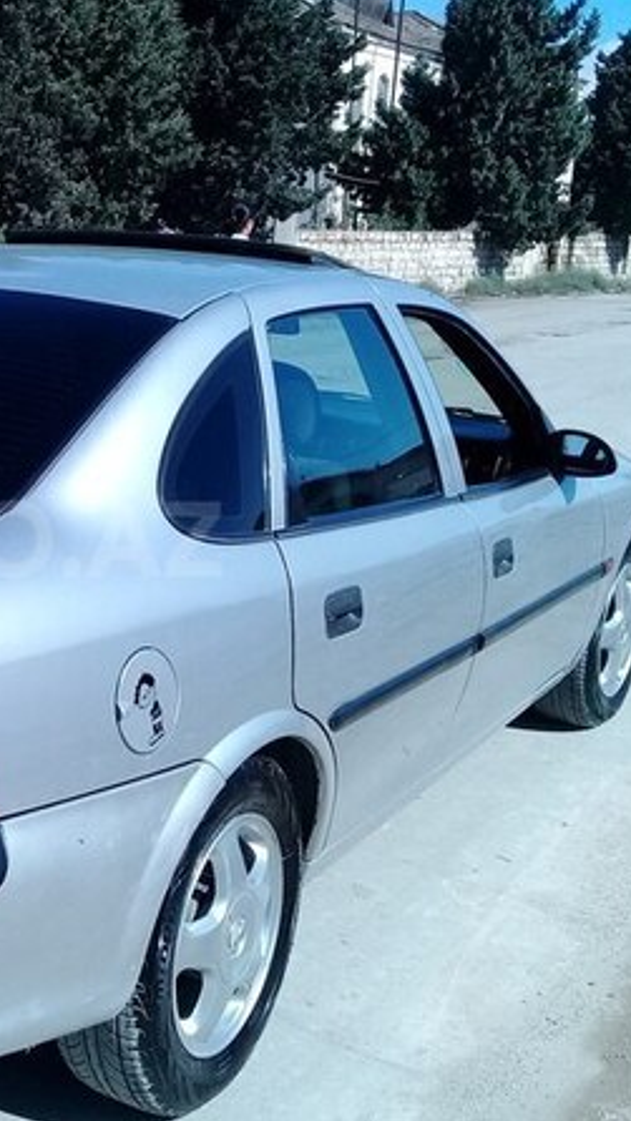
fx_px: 1487
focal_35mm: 50
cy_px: 539
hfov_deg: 22.8
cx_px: -35
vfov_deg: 41.3
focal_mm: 3.3
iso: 64
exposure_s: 1/1414
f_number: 2.2
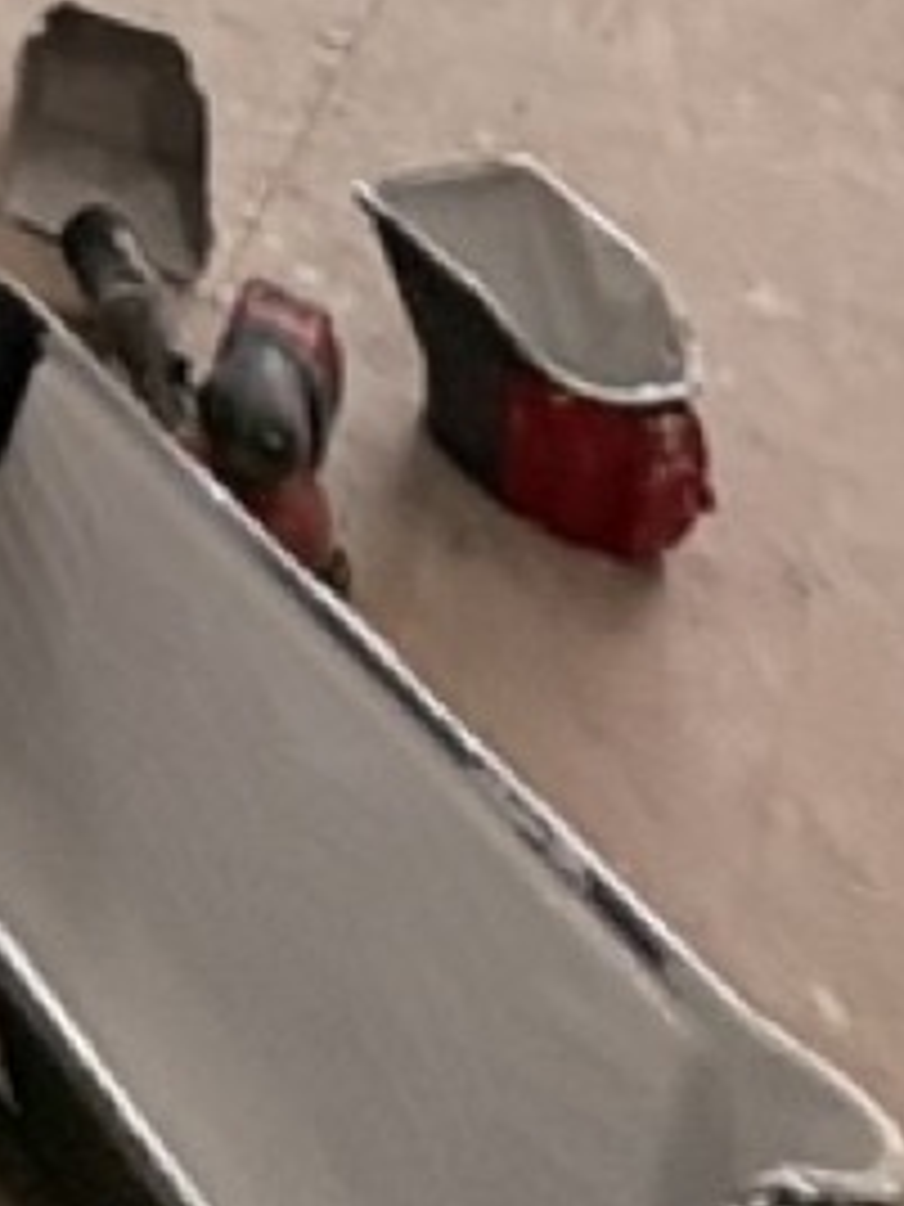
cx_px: -1210
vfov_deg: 16.0
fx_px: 2542
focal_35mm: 73
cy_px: -1544
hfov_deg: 14.3
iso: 125
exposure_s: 1/120
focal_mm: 2.22
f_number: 2.2
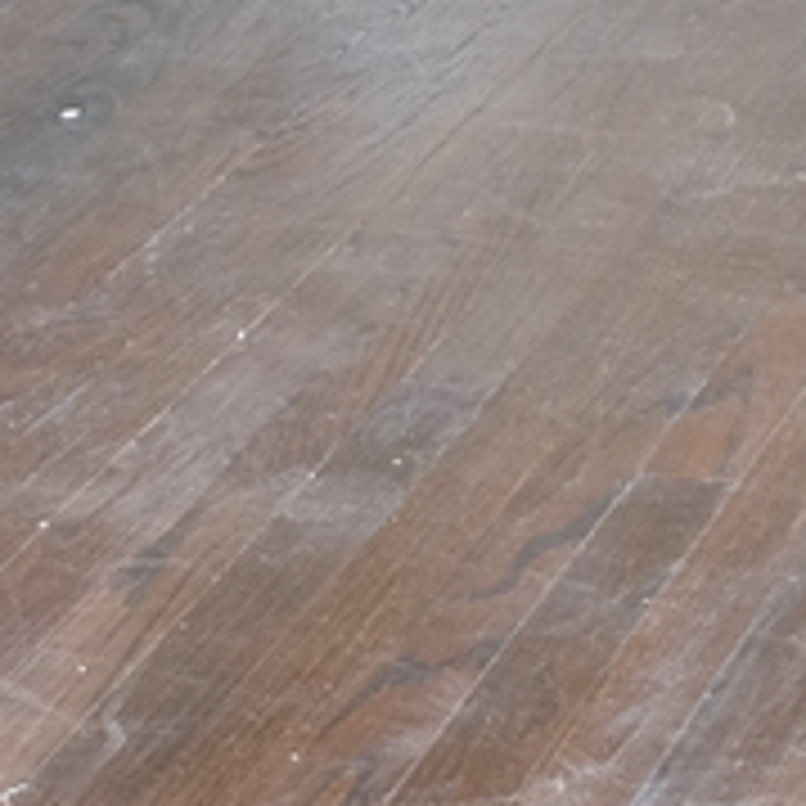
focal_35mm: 208
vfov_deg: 7.9
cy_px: -1045
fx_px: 5479
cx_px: 1045
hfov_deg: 8.3
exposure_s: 1/58
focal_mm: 18
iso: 800
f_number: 2.8
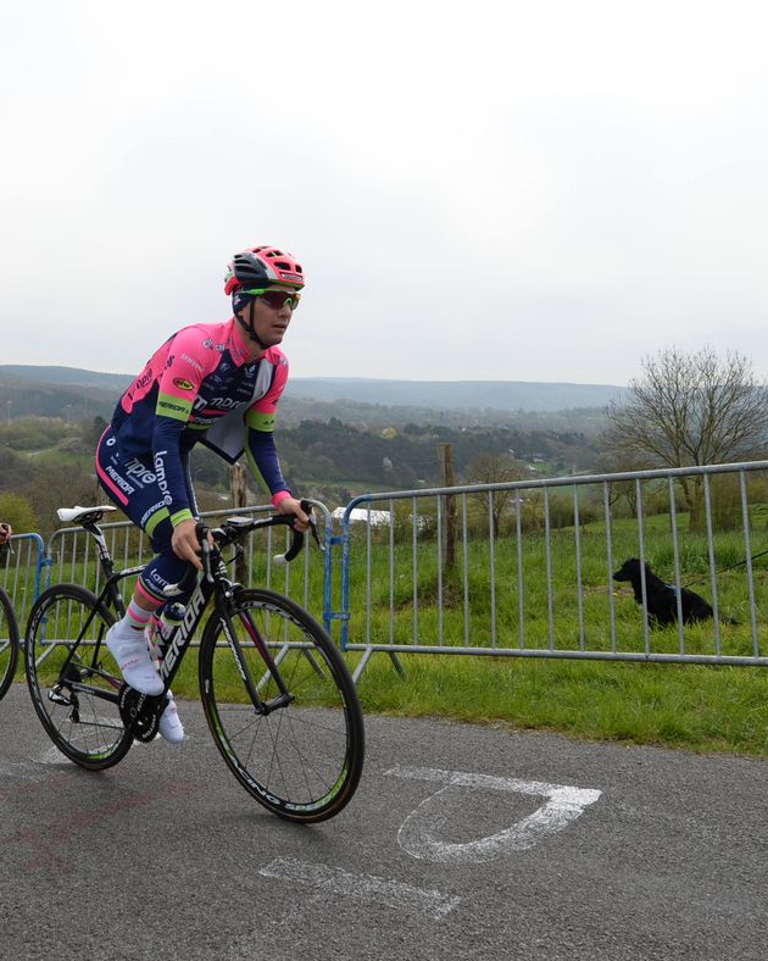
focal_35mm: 32
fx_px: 910
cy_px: 459
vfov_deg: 55.7
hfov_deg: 45.2
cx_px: 265
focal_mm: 21
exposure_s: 1/800
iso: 500
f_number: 9
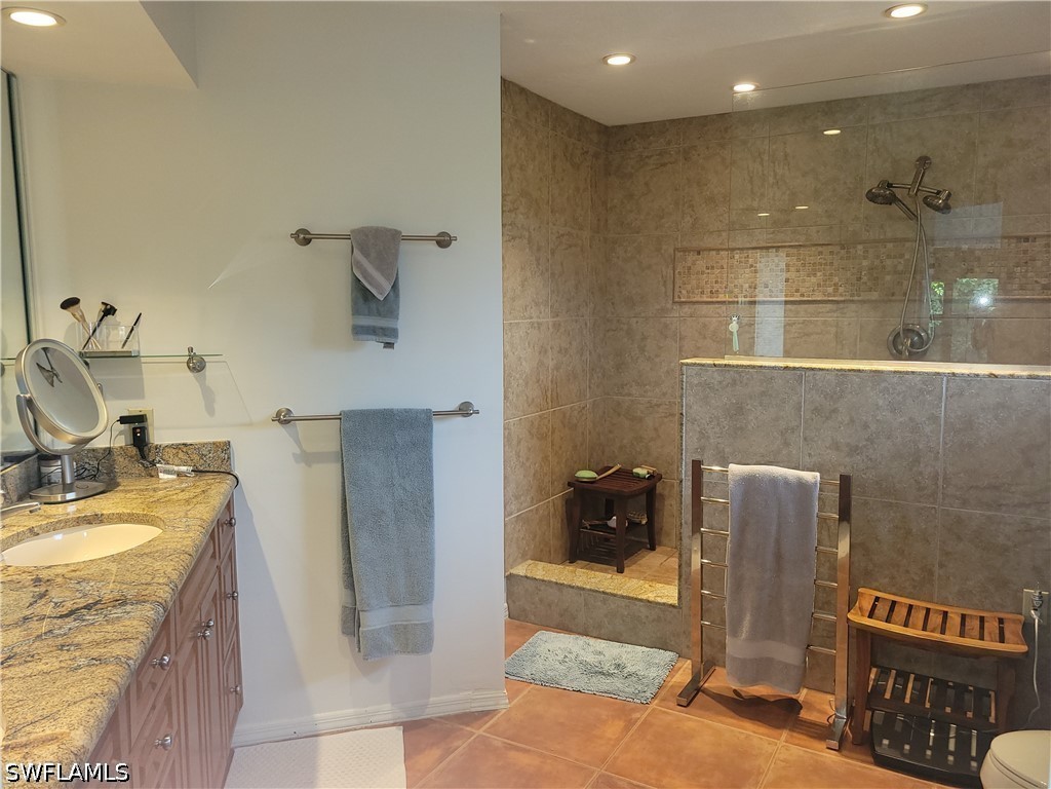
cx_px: 526
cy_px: 394
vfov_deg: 53.1
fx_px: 789
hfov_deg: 67.3
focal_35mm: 26
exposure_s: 1/40
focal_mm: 5.4
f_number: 1.8
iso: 100
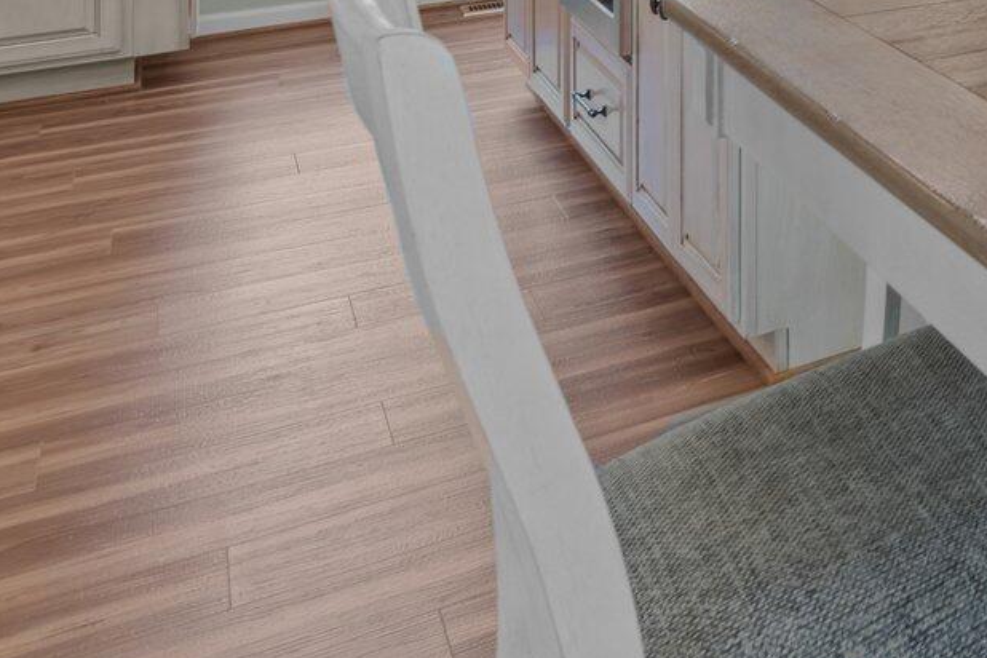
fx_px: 1453
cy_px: -327
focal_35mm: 53
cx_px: 1401
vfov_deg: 21.4
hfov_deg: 28.1
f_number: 8
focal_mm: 16
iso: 400
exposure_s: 1/1.25
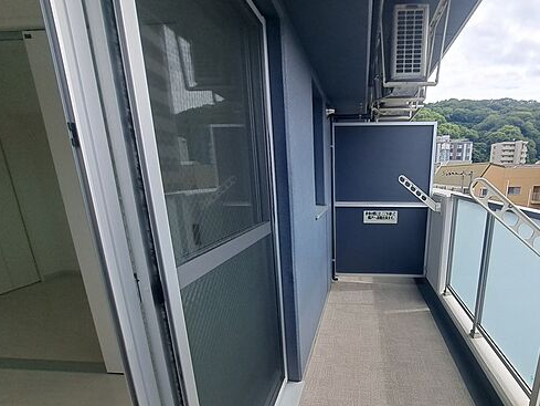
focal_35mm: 17
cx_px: 346
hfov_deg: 88.7
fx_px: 265
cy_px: 248
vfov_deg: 73.8
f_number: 2.2
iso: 50
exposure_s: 1/1080
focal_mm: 1.74
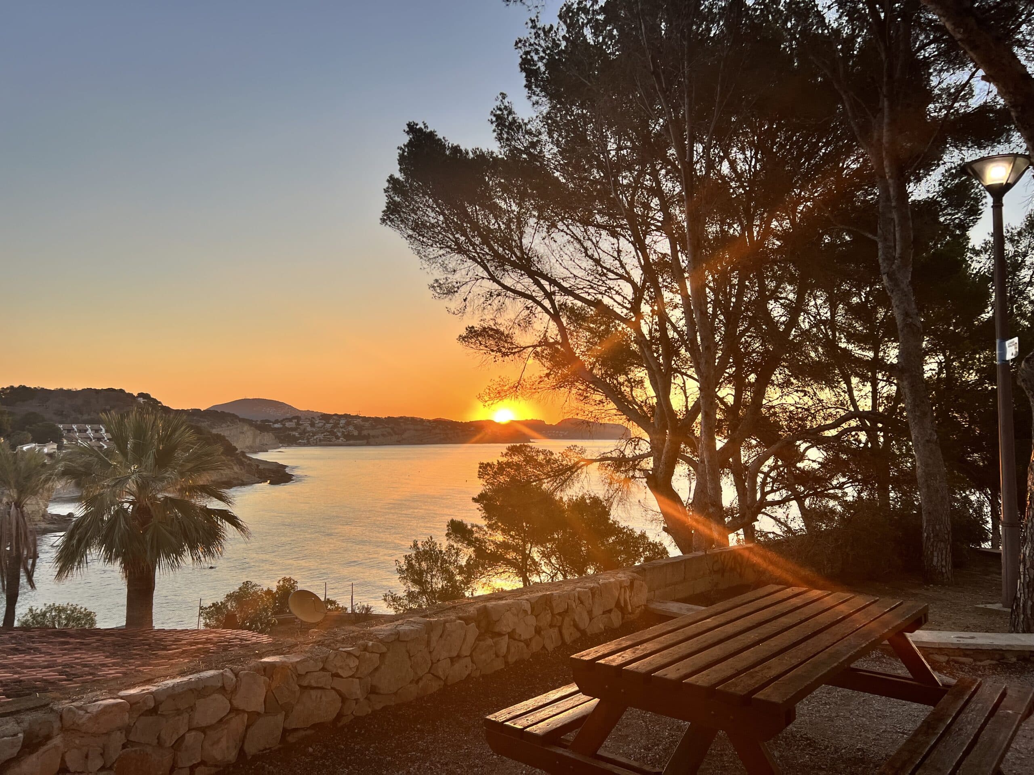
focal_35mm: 26
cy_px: 388
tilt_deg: +4.5
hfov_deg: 67.3
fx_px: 777
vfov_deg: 53.1
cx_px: 517
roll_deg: +0.4
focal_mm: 5.7
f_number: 1.5
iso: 50
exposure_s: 1/1038
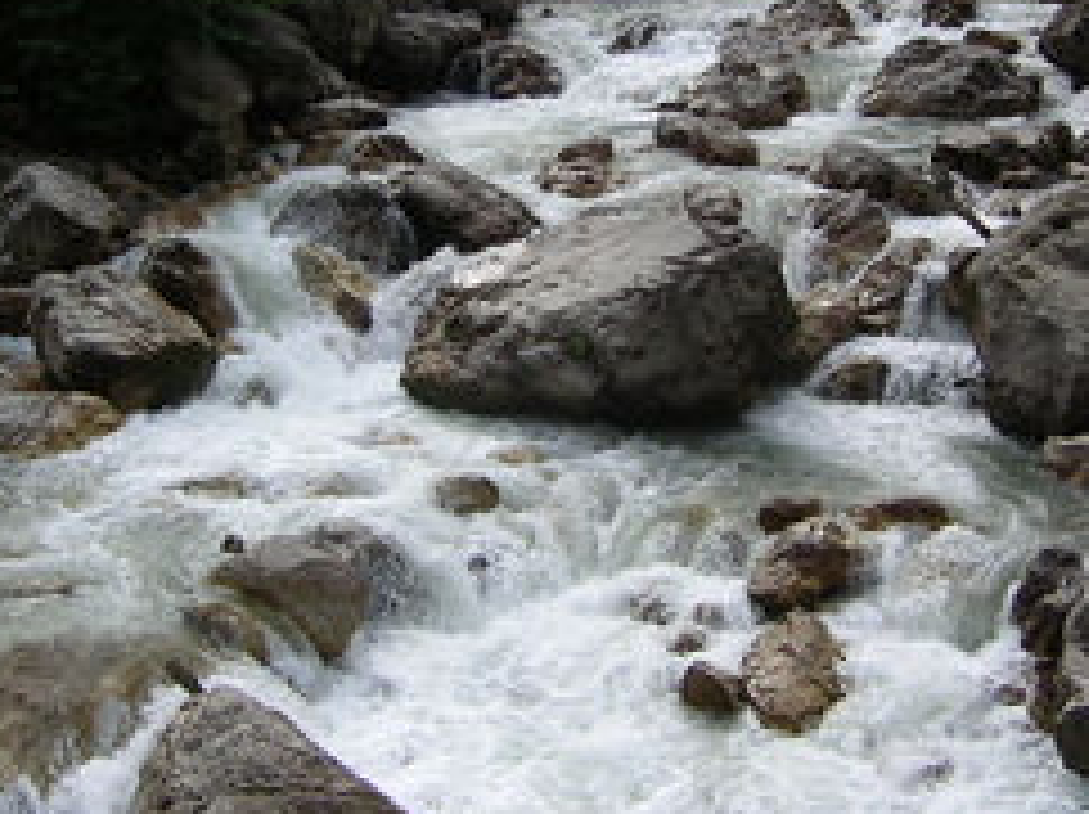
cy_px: 333
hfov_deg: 28.9
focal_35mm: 67
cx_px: 634
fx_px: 2106
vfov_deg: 21.9
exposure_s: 1/226
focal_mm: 5.6
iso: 50
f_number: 4.8
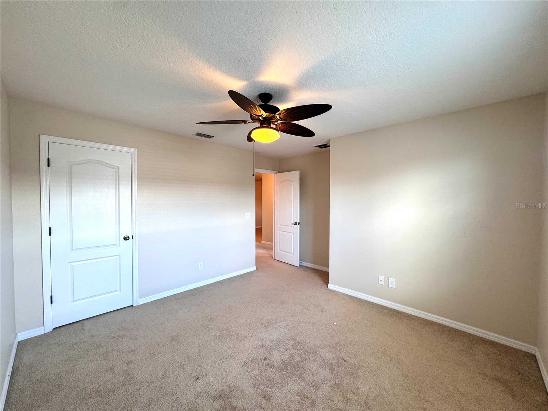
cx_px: 274
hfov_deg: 102.1
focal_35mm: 14
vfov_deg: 85.7
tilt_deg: -2.1
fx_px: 222
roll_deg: -0.1
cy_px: 206
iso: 160
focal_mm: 2.22
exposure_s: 1/60
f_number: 2.2
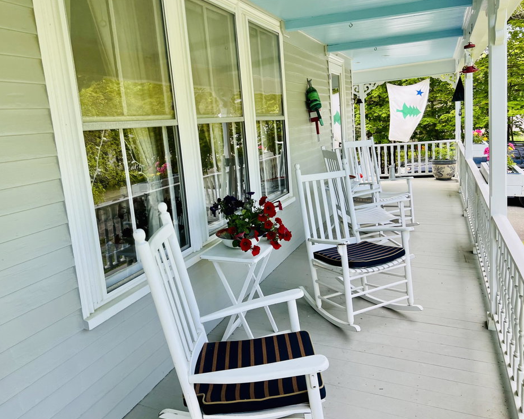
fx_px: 434
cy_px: 209
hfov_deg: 62.1
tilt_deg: -8.5
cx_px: 242
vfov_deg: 51.5
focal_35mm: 28
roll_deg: +5.5
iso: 50
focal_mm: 5.7
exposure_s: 1/572
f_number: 1.5
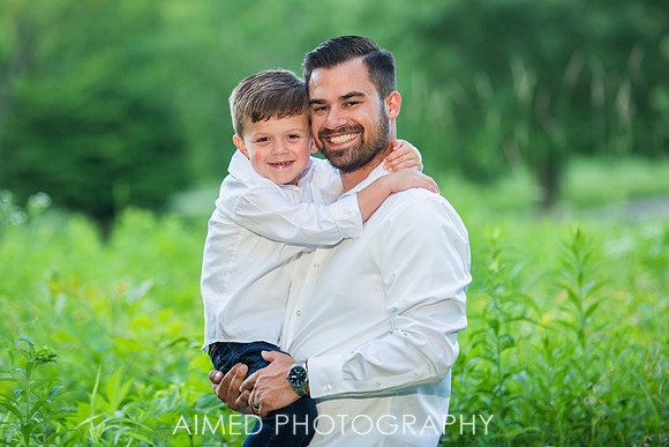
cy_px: 190
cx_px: 299
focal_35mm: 178
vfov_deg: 7.7
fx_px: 3317
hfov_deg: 11.5
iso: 320
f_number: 3.2
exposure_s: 1/250
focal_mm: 155
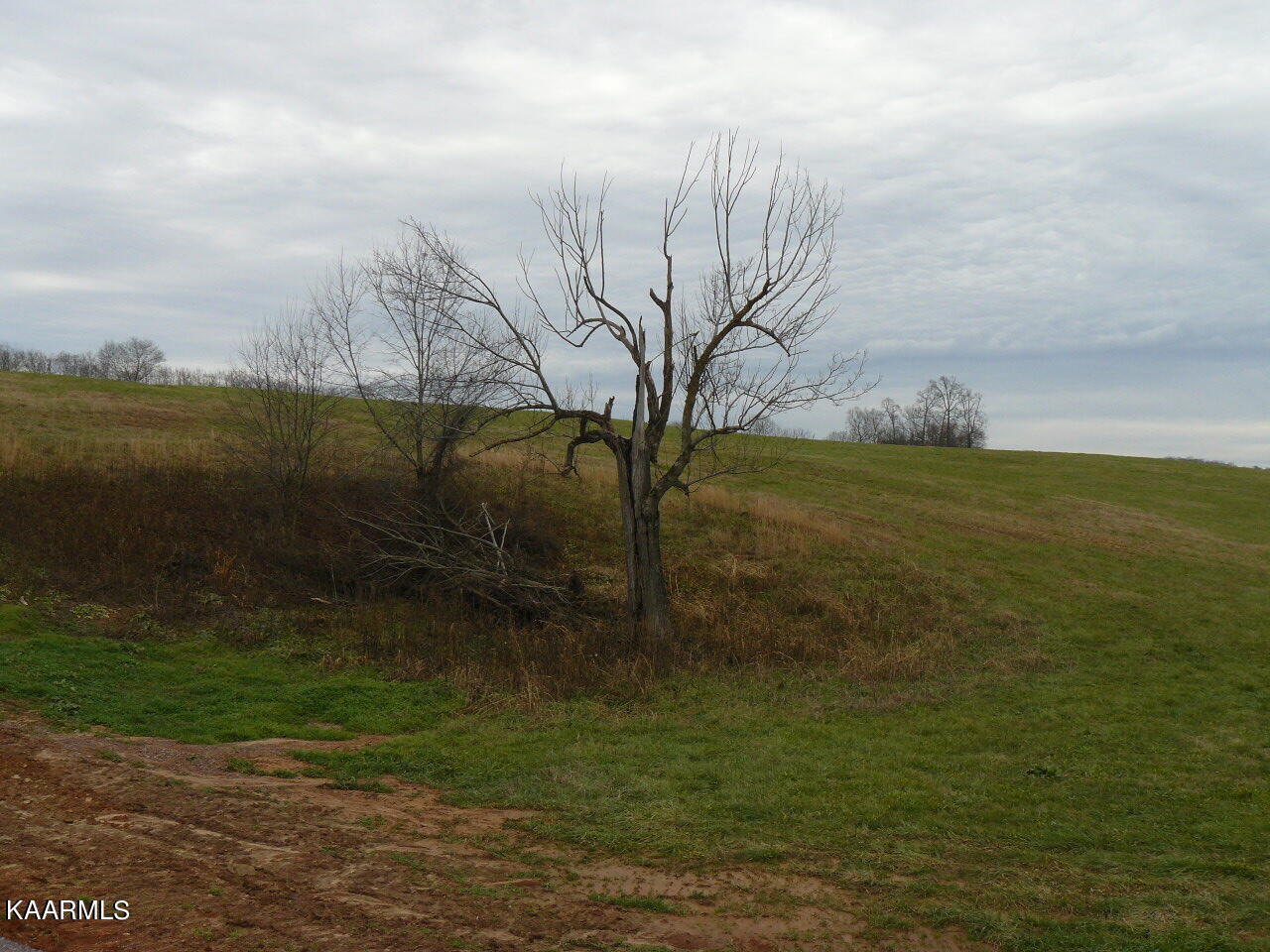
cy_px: 476
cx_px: 635
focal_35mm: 36
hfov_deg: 51.4
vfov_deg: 39.7
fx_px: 1321
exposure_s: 1/250
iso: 100
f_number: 5.6
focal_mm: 6
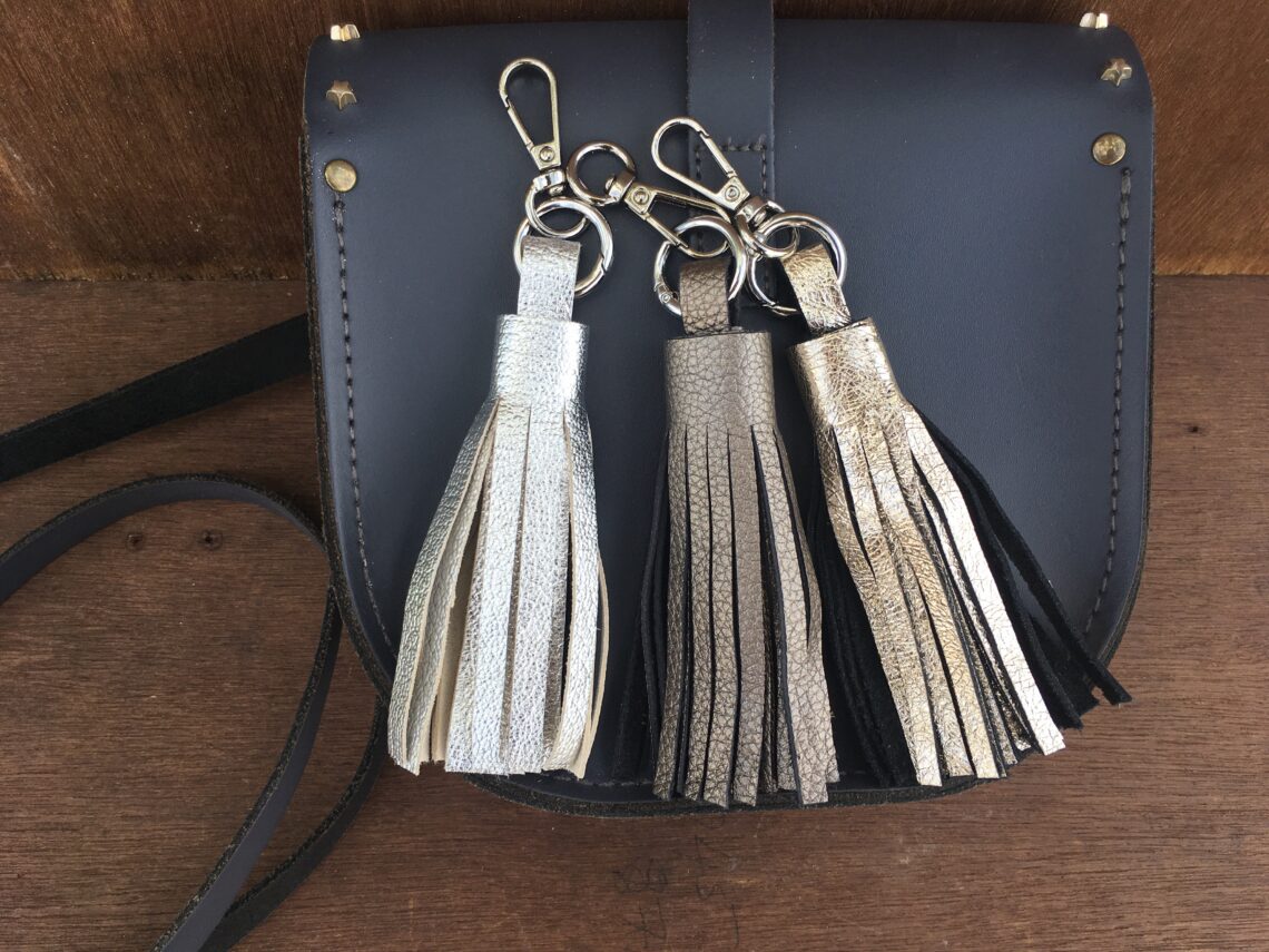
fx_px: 1063
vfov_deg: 48.2
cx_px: 634
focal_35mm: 29
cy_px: 476
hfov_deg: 61.7
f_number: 2.2
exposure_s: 1/311
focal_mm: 4.15
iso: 25
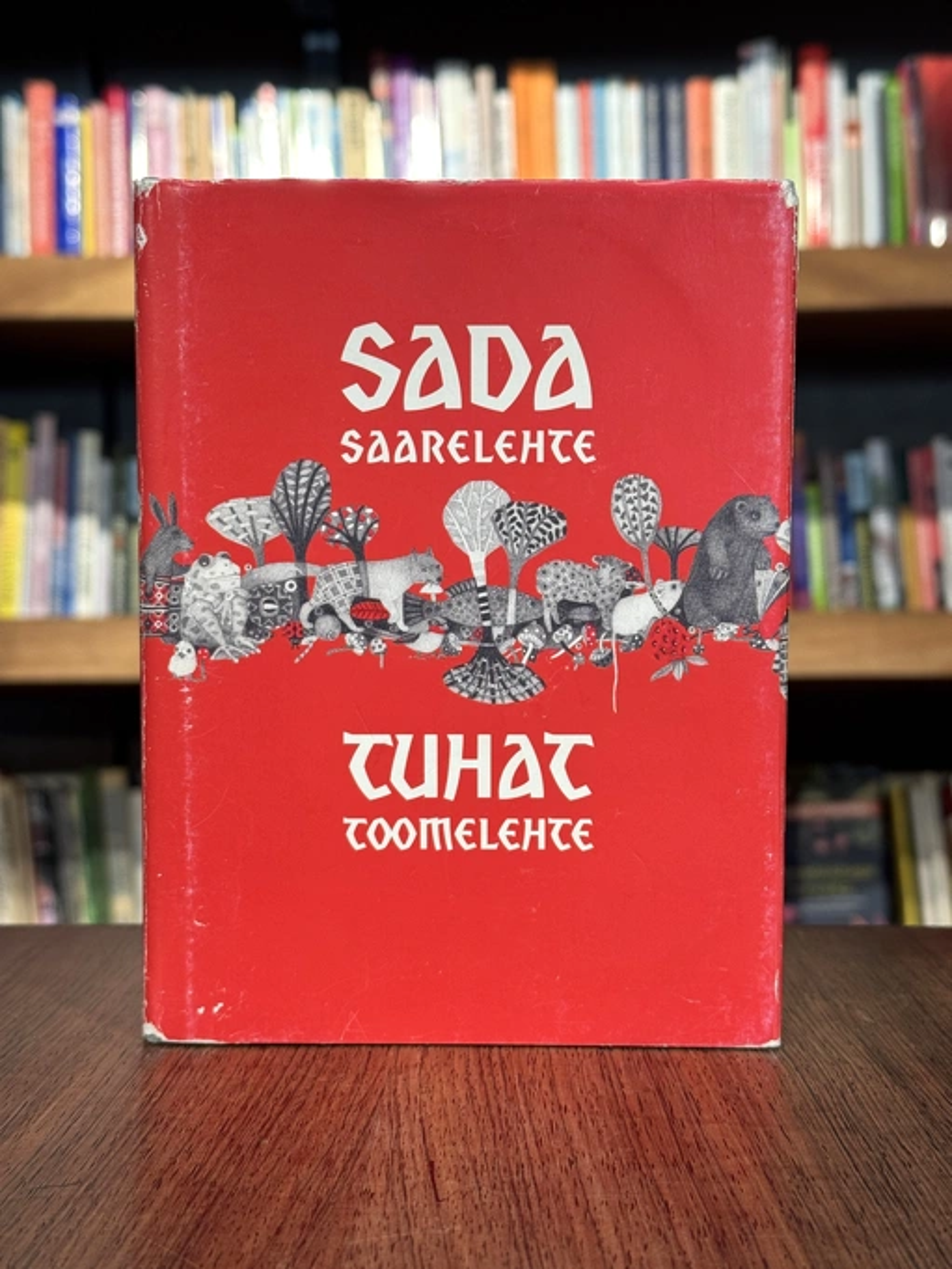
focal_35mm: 48
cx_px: 476
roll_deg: -0.5
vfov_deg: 39.7
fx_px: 1760
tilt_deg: -3.5
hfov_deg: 30.3
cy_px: 634
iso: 100
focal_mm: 6.76
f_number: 1.78
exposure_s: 1/101
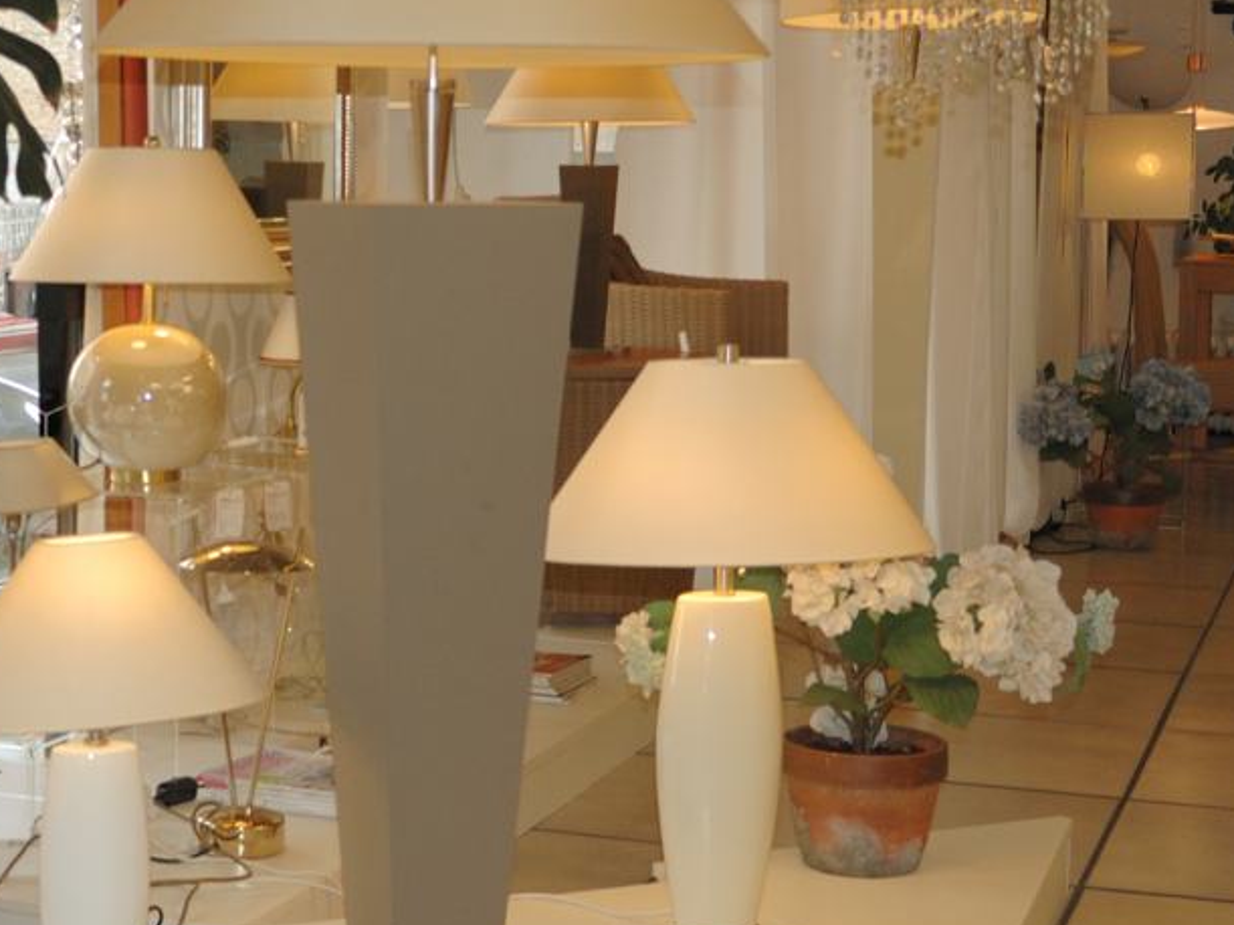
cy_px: 410
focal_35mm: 71
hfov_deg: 26.9
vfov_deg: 20.7
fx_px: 2531
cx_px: 261
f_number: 2.8
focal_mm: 20
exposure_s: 1/90
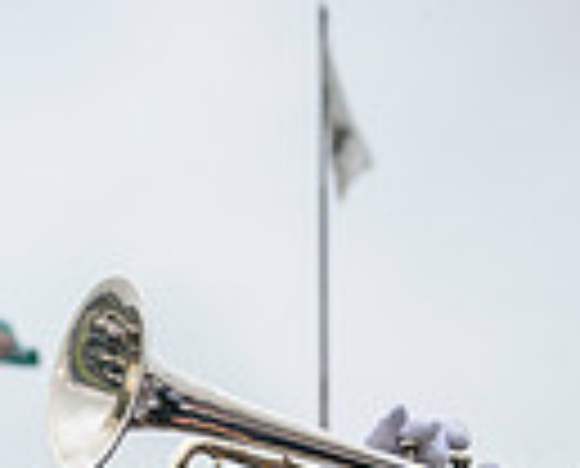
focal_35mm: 101
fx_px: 1739
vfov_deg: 13.6
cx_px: 216
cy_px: 866
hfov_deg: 18.9
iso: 160
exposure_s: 1/500
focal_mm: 24
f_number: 2.8
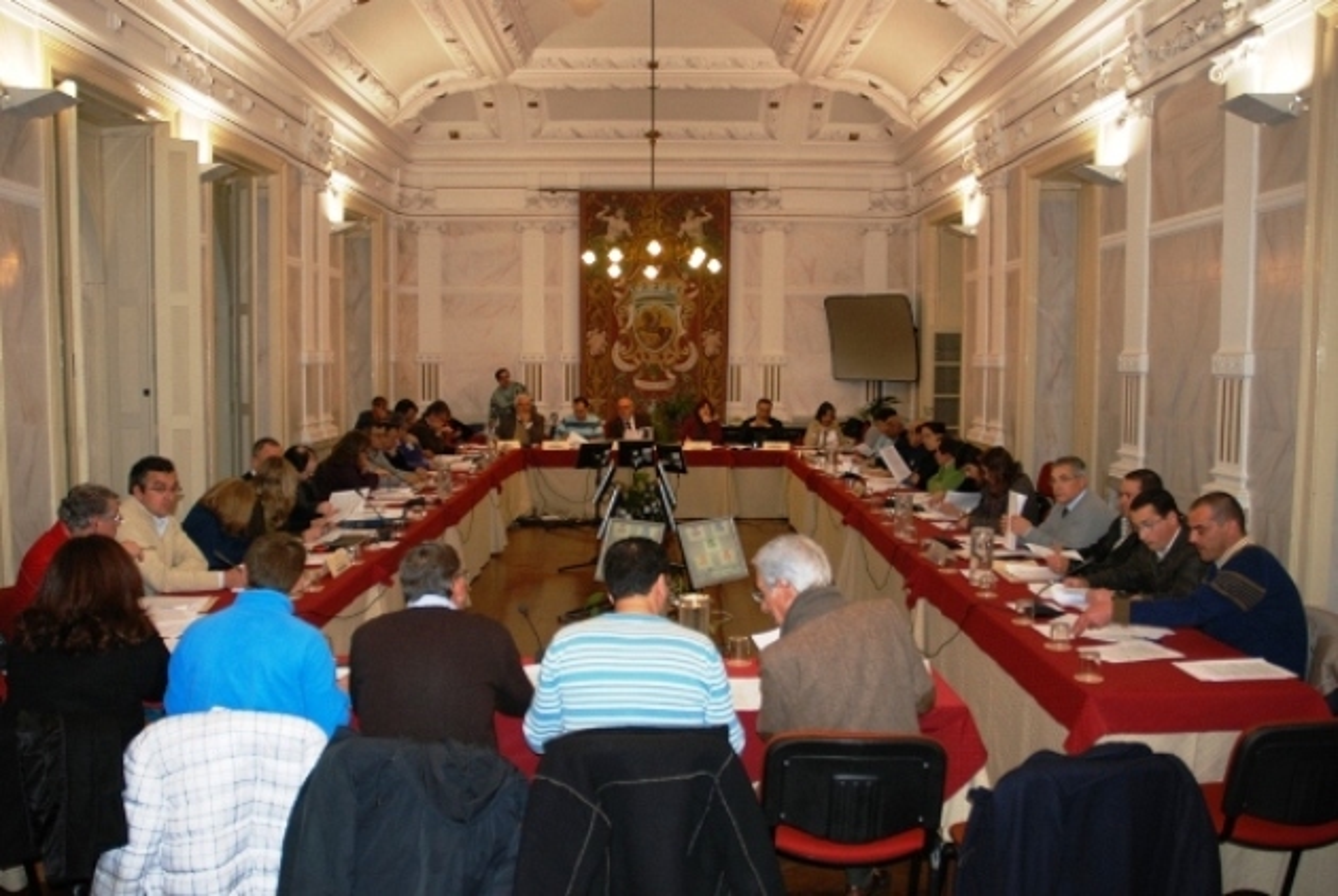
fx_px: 1005
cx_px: 669
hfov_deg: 67.3
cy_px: 448
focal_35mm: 27
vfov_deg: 48.1
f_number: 3.5
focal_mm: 18
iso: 250
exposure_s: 1/60
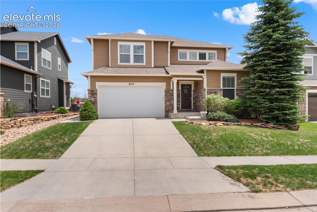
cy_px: 106
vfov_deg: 57.3
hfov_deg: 78.6
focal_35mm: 22
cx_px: 158
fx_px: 194
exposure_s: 1/100
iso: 400
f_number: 16
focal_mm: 22
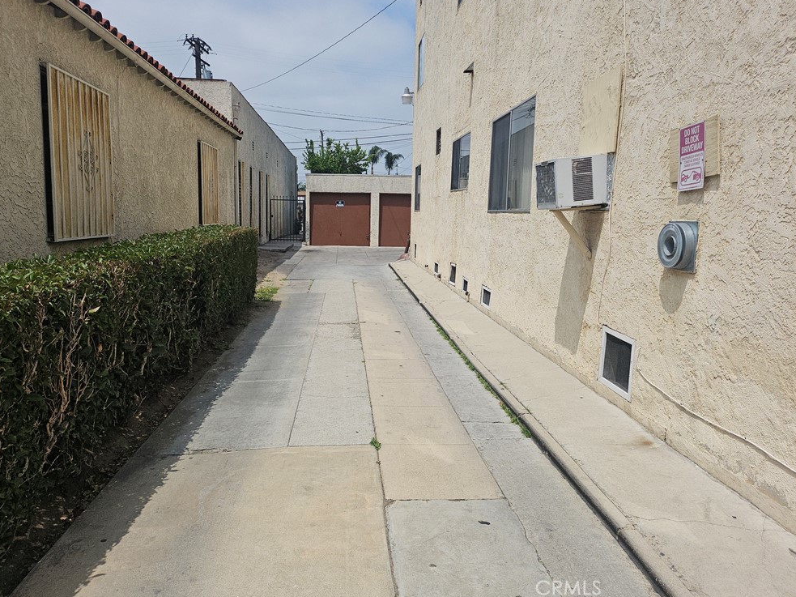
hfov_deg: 69.4
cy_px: 288
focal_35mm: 25
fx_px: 575
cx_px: 384
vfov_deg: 54.9
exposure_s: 1/9131
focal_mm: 5
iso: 50
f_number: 1.8
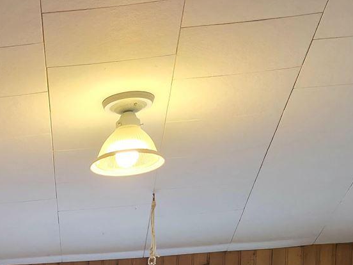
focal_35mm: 128
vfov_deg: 9.7
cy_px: 712
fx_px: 1305
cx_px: -187
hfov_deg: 14.3
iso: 250
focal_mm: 6.3
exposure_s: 1/120
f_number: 1.7
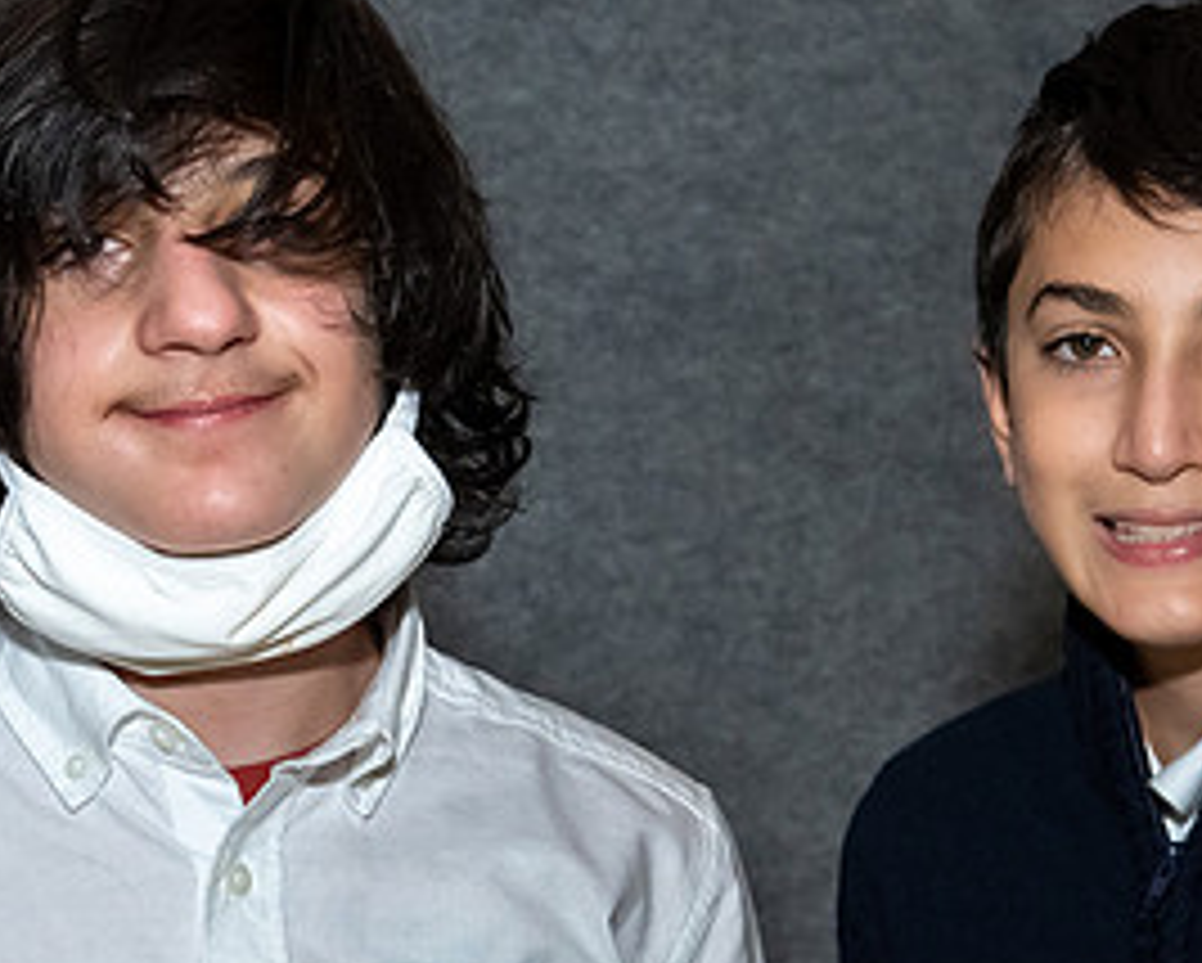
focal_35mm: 140
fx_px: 4984
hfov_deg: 13.7
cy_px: 768
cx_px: 494
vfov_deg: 11.0
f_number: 5.6
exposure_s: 1/250
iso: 500
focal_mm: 32
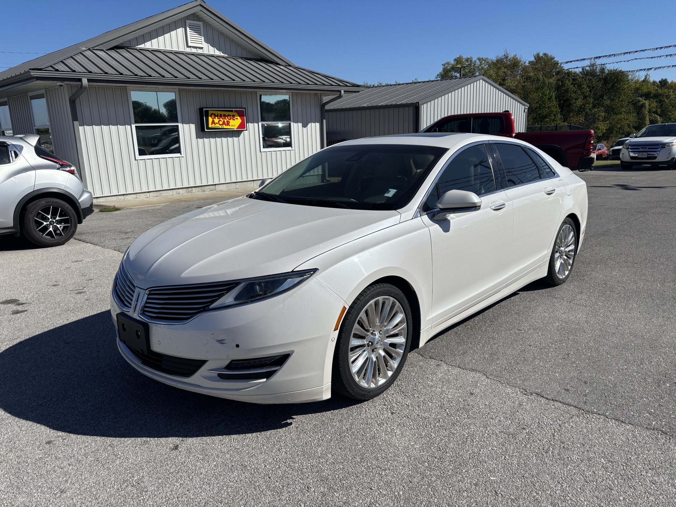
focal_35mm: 26
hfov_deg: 67.3
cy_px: 254
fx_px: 508
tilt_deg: -12.7
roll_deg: +1.5
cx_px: 338
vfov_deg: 53.1
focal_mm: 5.96
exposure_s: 1/7194
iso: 50
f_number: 1.6
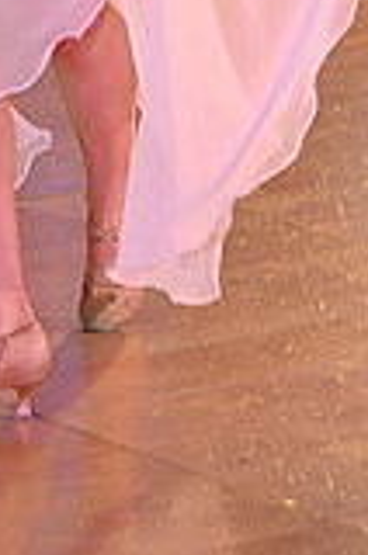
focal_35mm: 309
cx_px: -286
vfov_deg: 6.5
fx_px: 4758
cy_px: -409
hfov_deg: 4.4
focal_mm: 85
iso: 2000
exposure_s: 1/200
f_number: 5.6
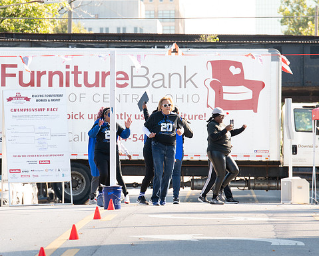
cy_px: 142
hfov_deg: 5.7
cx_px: 132
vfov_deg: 4.5
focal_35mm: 342
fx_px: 3232
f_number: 7.1
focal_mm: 200
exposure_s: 1/320
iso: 640
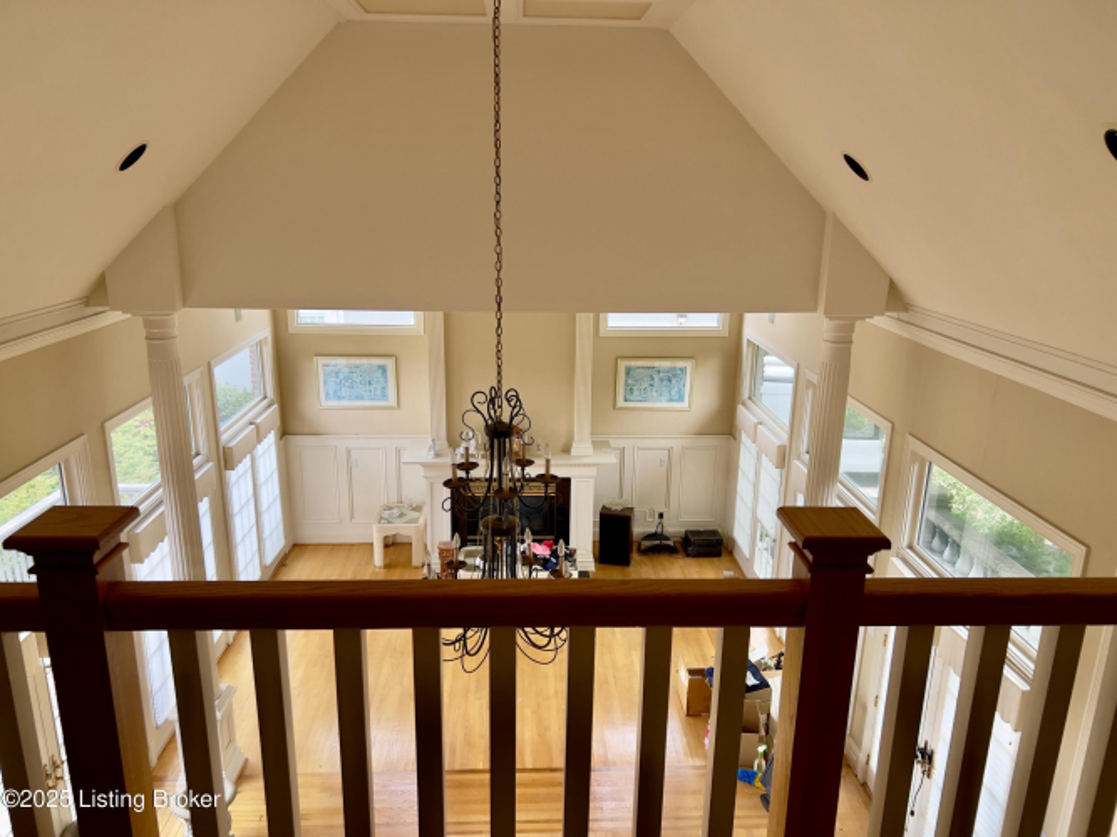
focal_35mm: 26
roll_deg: -0.7
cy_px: 418
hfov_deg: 67.3
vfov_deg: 53.0
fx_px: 839
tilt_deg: -15.7
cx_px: 558
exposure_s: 1/121
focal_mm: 5.7
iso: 64
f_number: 1.5
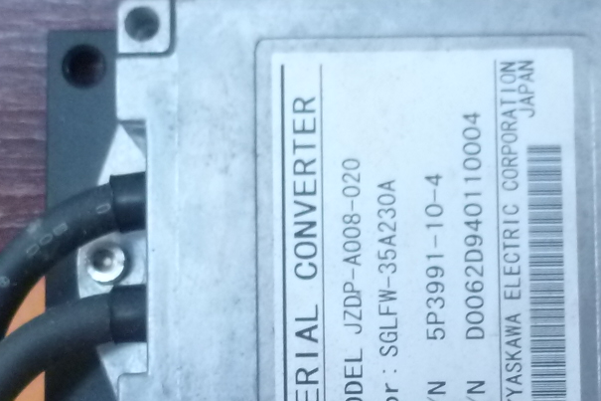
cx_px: 446
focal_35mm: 88
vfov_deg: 15.3
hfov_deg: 22.9
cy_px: 398
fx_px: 1469
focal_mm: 4.5
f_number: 3.1
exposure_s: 1/8
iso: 400
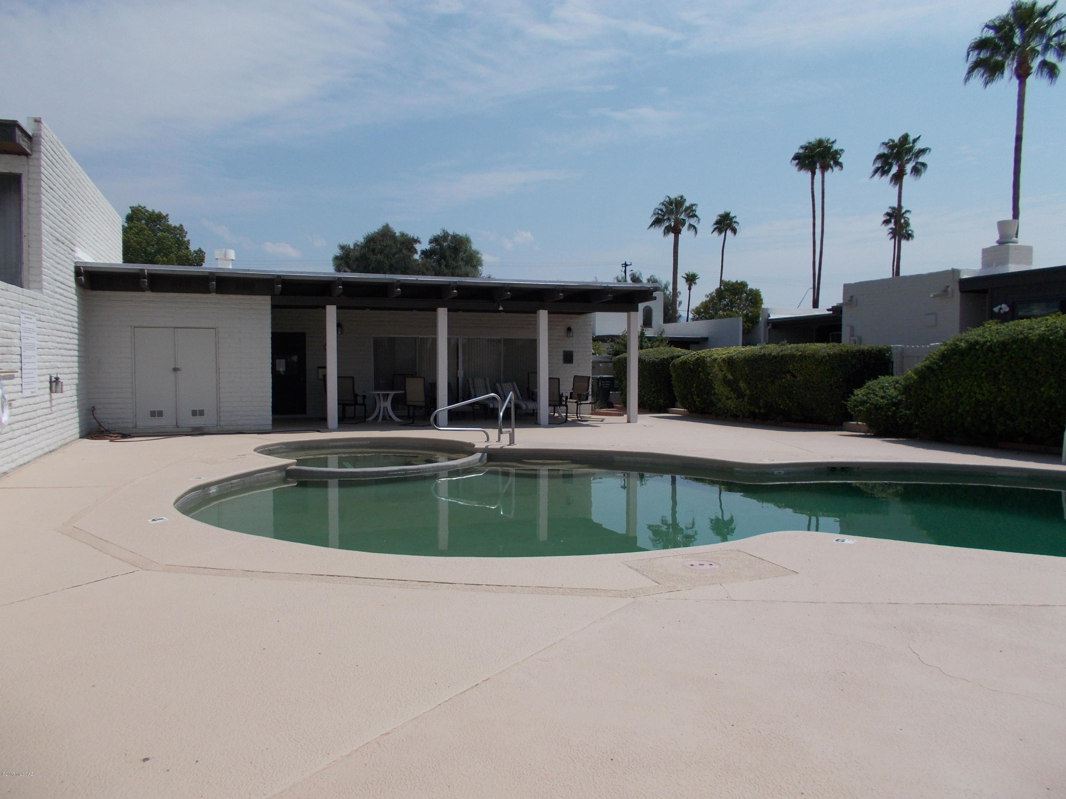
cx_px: 533
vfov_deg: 53.1
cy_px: 400
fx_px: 801
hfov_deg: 67.3
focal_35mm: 26
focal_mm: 4.6
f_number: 8
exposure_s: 1/400
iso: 80
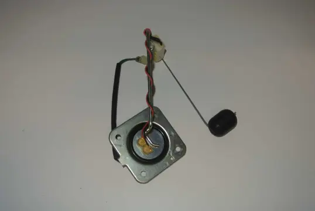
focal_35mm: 37
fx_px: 324
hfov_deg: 51.8
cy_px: 106
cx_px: 158
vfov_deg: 36.0
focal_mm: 14
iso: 200
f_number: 4
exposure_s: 1/60
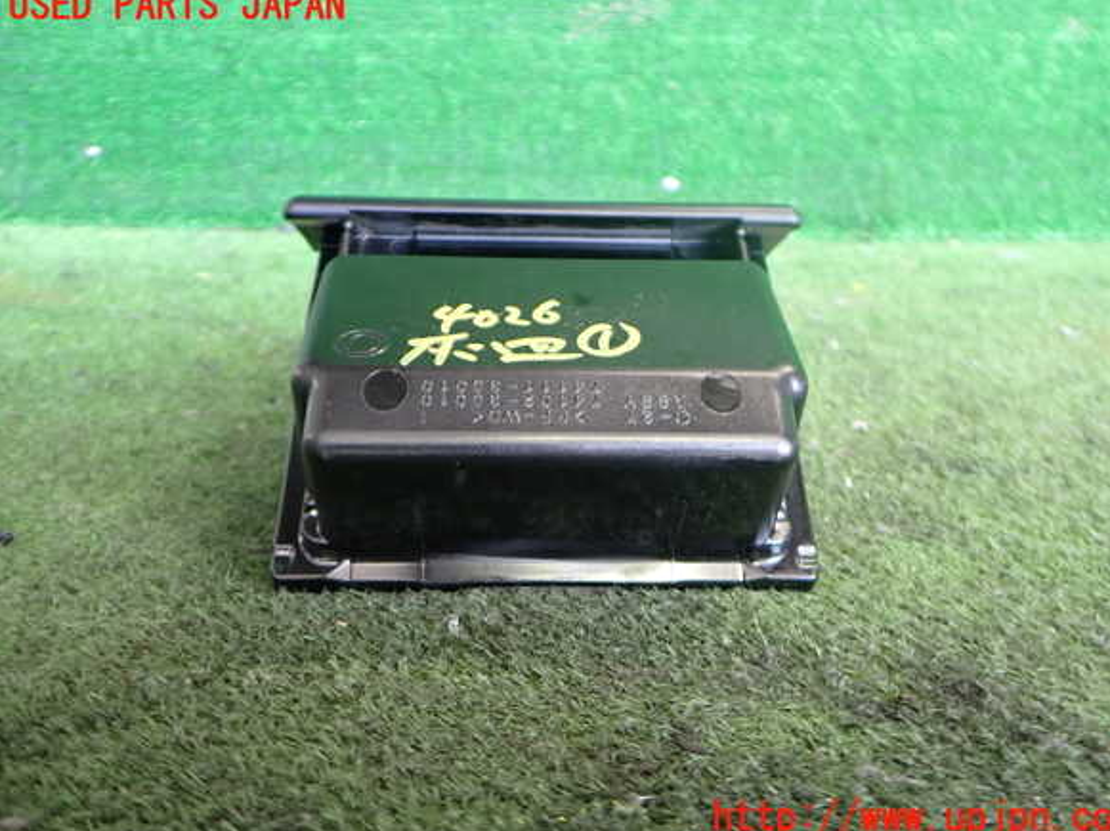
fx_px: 993
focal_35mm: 31
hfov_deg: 58.4
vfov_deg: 45.4
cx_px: 571
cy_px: 413
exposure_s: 1/30
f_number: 2.3
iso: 250
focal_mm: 5.4
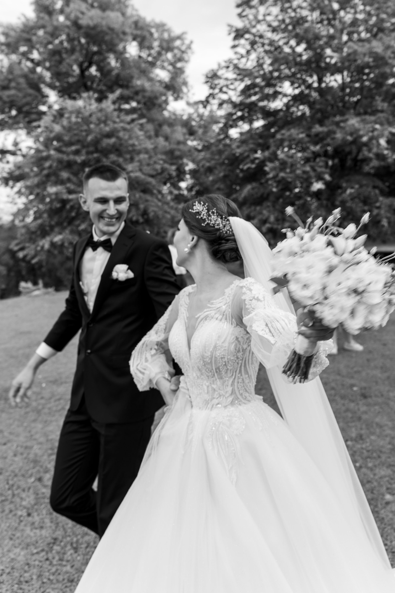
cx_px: 198
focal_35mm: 28
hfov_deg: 46.4
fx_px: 461
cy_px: 296
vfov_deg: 65.5
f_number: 4
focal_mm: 28
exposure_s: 1/250
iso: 125
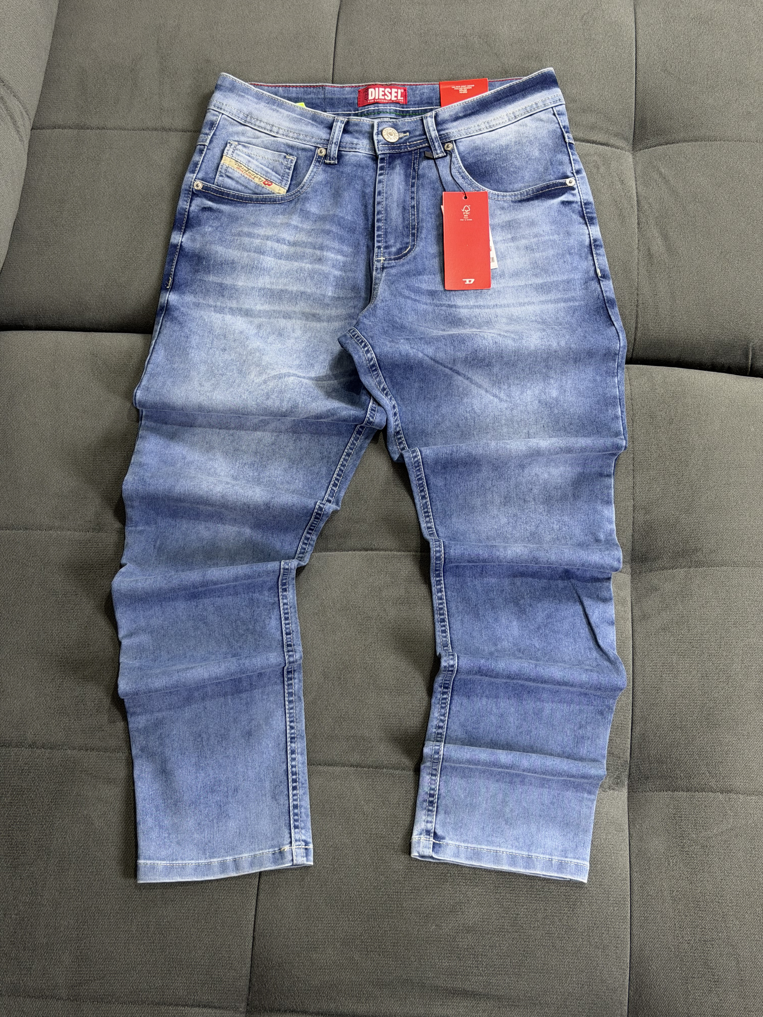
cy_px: 508
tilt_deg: -70.2
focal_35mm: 48
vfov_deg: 39.7
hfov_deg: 30.3
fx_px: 1411
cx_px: 382
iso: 100
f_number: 1.78
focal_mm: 6.76
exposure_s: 1/60
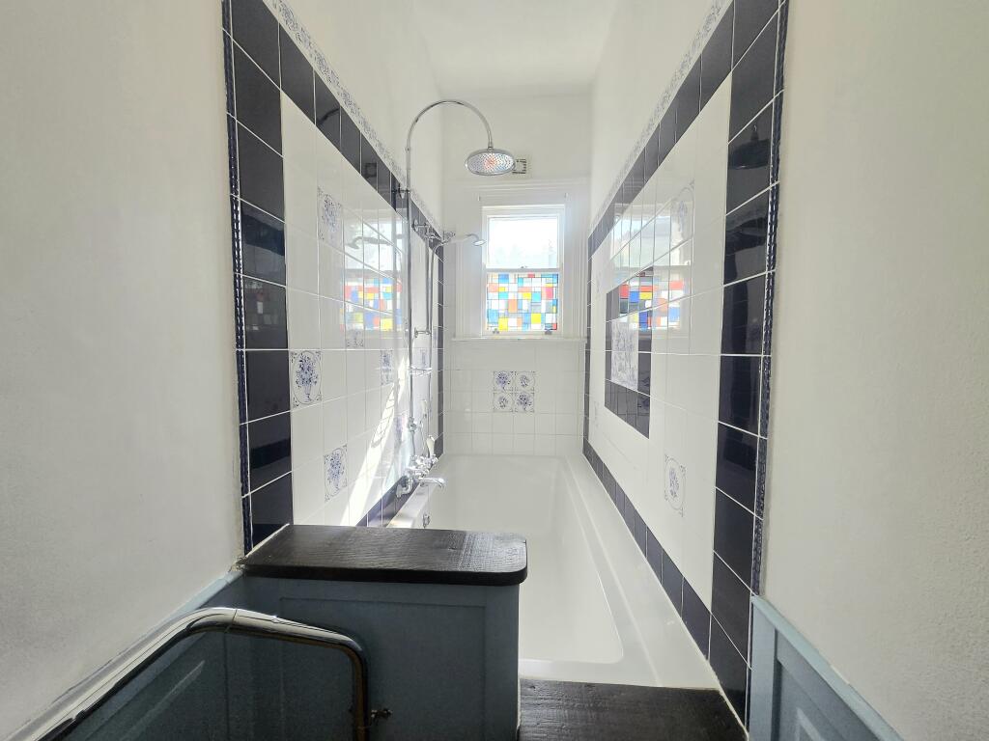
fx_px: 371
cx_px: 494
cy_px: 370
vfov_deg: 89.9
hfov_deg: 106.2
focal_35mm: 13
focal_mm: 1.7
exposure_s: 1/370
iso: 100
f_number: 2.2
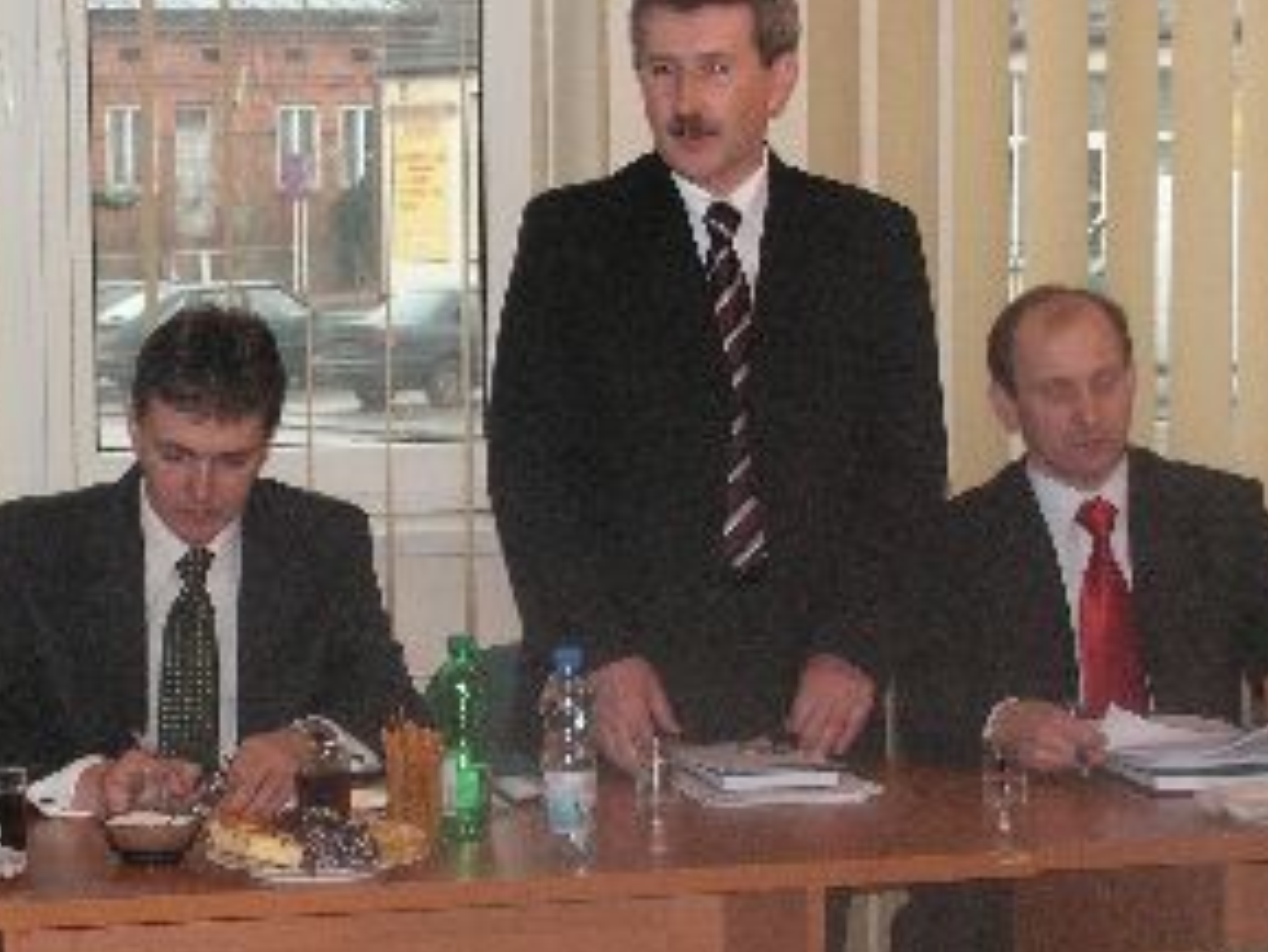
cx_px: 360
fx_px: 4178
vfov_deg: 13.0
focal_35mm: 114
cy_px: 608
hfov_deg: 17.2
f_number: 3.3
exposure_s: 1/80
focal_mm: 11
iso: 160
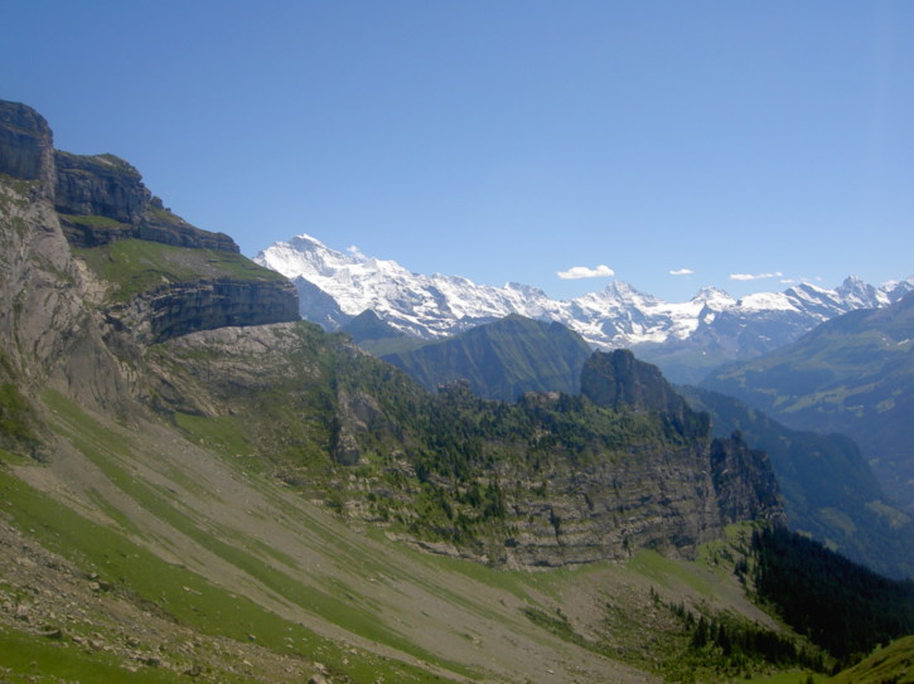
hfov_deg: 54.0
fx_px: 897
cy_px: 342
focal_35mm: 34
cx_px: 457
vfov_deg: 41.8
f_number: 4.7
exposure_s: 1/500
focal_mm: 5.6
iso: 50
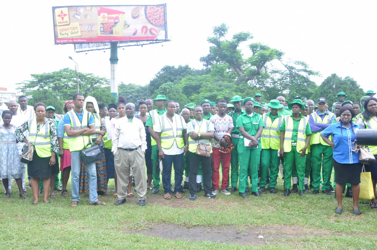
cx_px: 188
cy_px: 125
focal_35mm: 39
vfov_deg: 34.1
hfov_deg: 49.6
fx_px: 408
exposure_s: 1/60
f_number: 8
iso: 200
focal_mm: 26
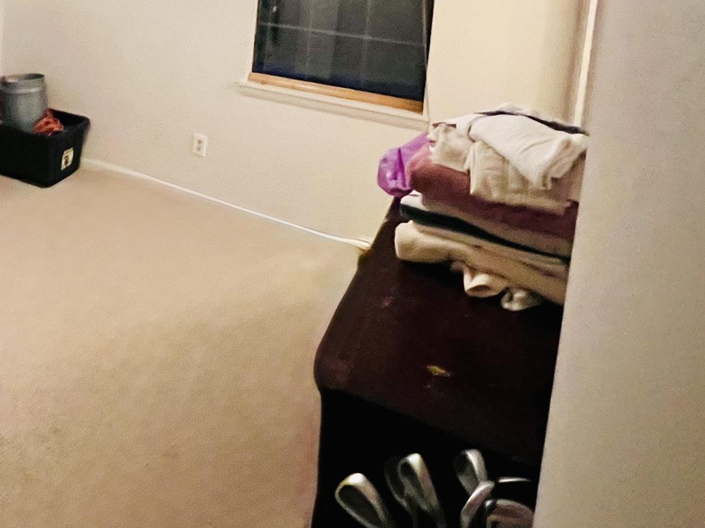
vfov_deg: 36.5
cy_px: -29
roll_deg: -1.9
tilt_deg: -5.8
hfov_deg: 46.2
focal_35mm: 34
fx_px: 692
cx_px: 17
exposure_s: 1/60
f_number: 1.8
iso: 1000
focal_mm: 1.57
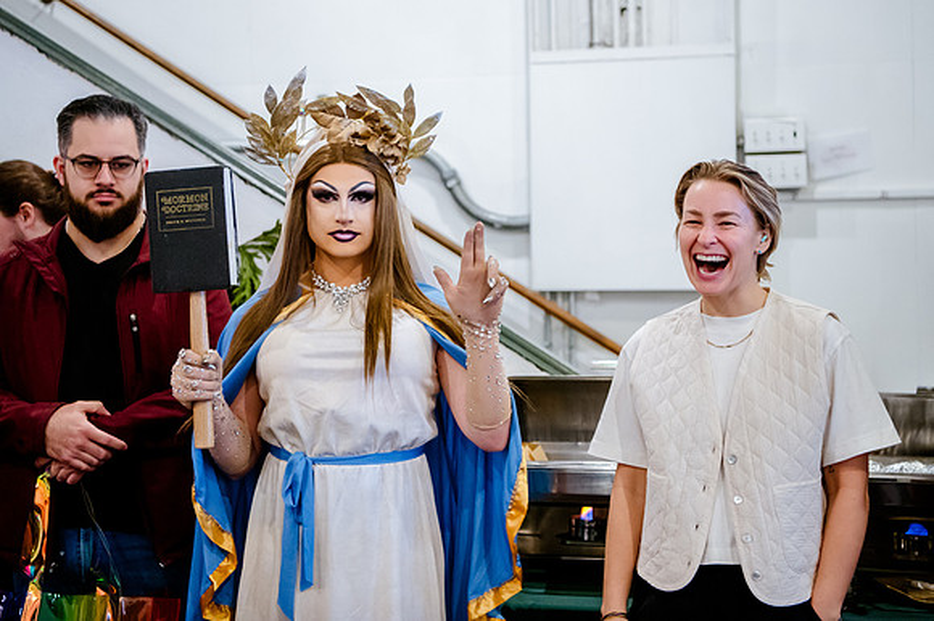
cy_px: 245
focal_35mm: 61
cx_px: 467
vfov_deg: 22.3
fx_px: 1571
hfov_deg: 33.1
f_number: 2.8
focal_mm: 50
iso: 5000
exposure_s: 1/50
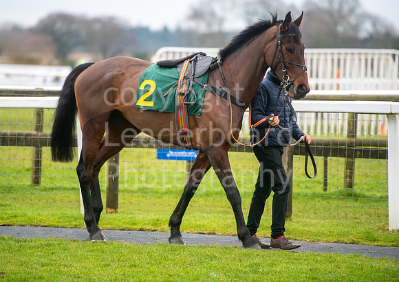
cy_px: 137
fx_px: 2423
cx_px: 181
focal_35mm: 214
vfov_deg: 6.7
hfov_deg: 9.4
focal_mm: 200
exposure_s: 1/1000
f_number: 2.8
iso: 1000
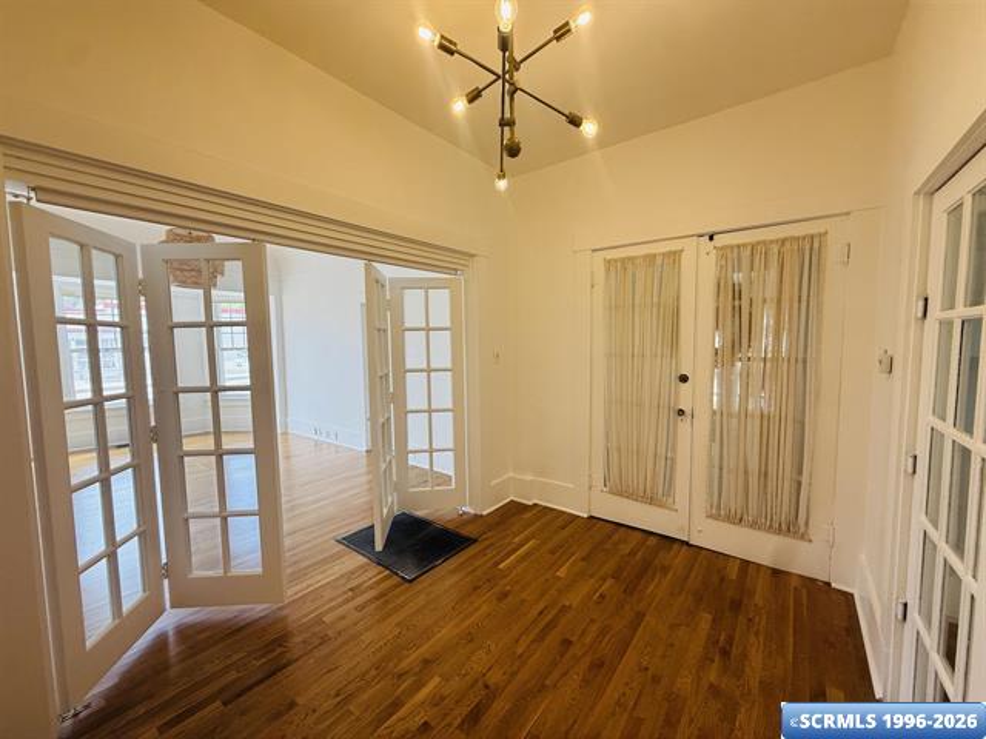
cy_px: 370
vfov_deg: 85.7
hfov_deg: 102.1
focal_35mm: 14
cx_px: 493
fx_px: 399
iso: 80
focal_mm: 2.22
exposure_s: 1/120
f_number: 2.2
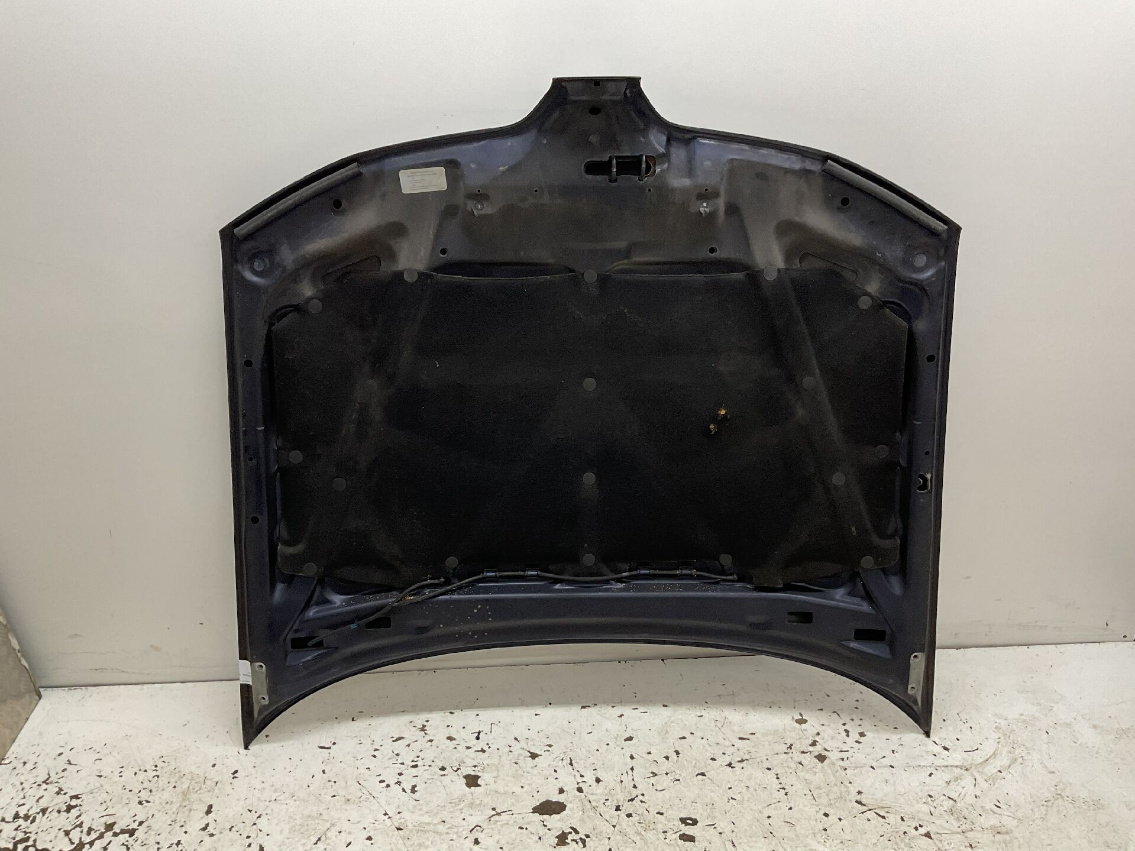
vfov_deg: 48.2
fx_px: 951
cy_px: 426
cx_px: 568
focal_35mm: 29
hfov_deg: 61.7
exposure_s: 1/100
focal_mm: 3
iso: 50
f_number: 1.8
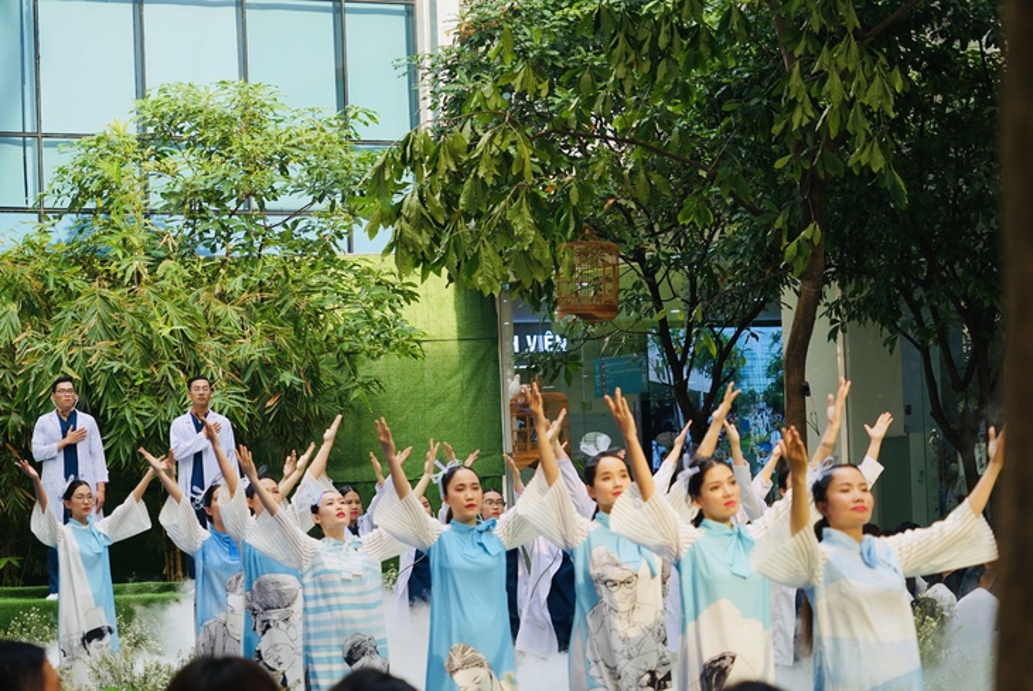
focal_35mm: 101
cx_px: 516
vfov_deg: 13.6
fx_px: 2900
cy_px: 346
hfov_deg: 20.2
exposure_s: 1/160
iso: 500
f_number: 5.6
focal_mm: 101
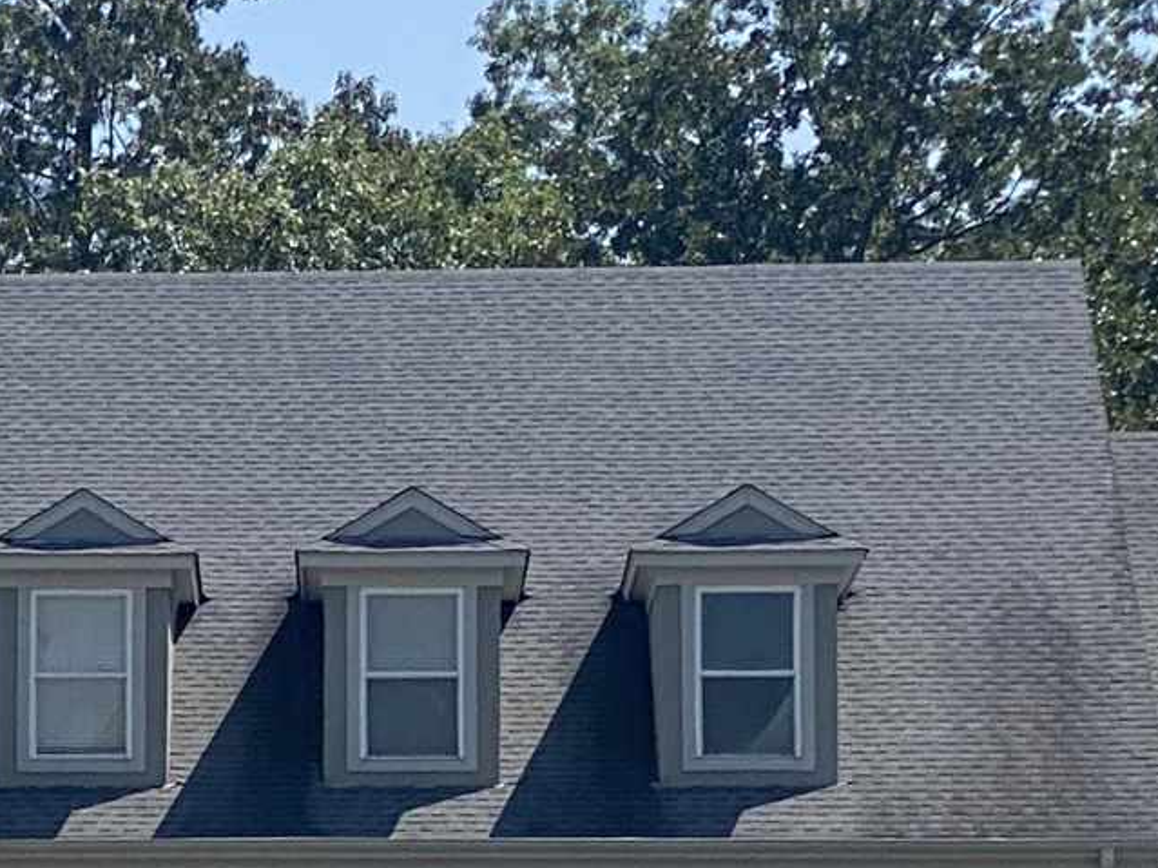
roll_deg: -1.6
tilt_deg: +3.8
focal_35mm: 250
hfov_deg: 7.7
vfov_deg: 5.9
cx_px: -801
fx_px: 8362
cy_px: 817
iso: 20
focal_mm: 6
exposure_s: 1/1845
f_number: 2
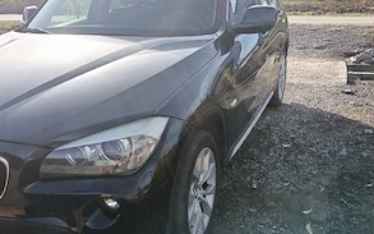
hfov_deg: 50.4
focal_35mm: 39
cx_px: 184
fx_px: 397
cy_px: 142
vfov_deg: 32.6
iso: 50
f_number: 1.8
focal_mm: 3.98
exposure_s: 1/323
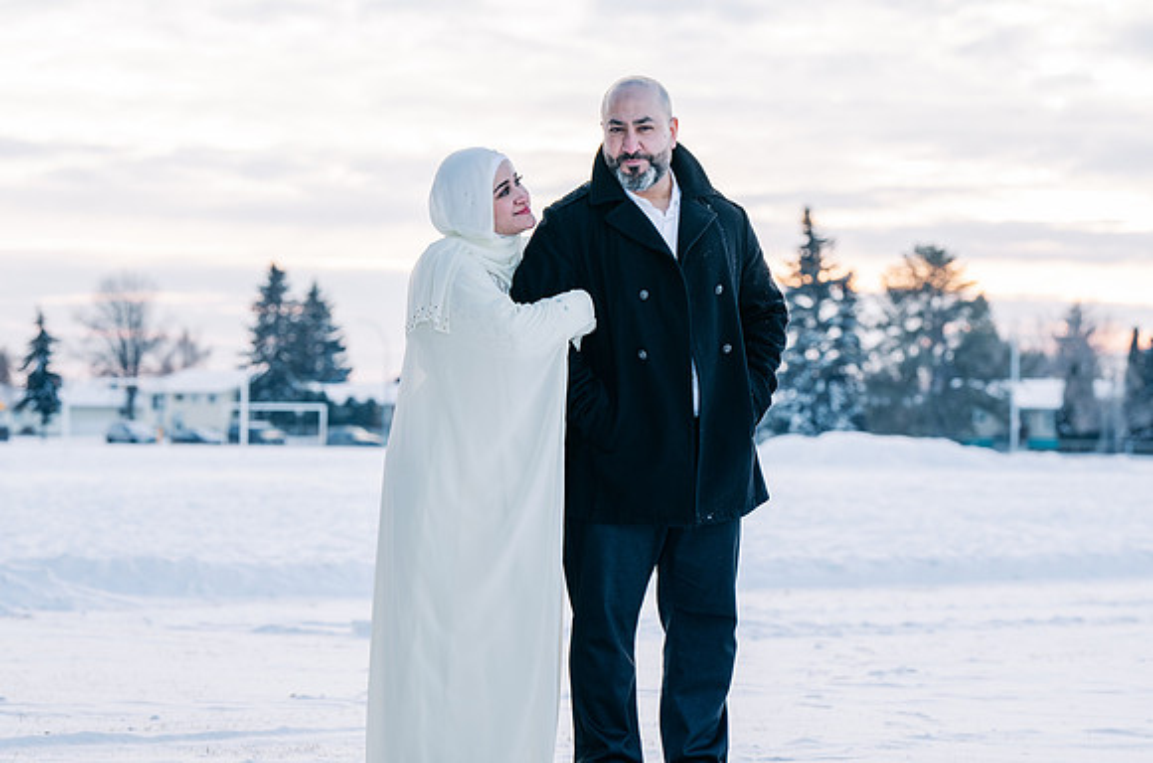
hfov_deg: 18.8
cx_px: 519
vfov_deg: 12.5
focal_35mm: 109
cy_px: 340
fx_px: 3488
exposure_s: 1/125
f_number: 4.5
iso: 100
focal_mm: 99
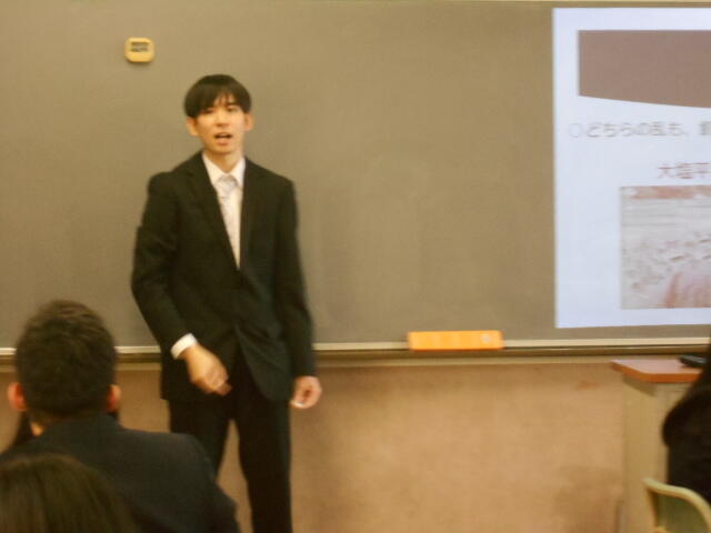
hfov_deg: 17.4
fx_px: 2321
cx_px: 356
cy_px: 266
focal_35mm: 113
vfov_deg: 13.1
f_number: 6
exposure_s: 1/20
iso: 800
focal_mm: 20.1
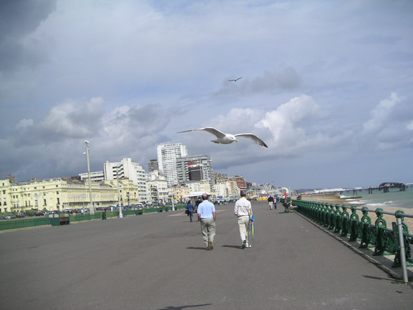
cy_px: 155
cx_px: 206
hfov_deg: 34.9
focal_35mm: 55
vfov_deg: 26.6
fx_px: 656
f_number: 6.7
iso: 50
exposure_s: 1/350
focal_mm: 8.5
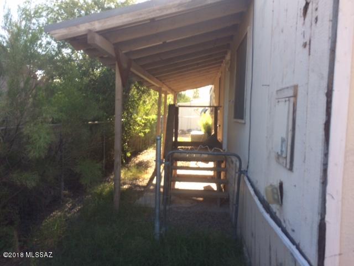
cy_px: 133
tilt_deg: -7.1
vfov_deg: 48.2
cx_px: 177
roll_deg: -1.7
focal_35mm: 29
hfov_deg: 61.7
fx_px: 297
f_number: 2.2
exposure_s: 1/213
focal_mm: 4.15
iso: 32
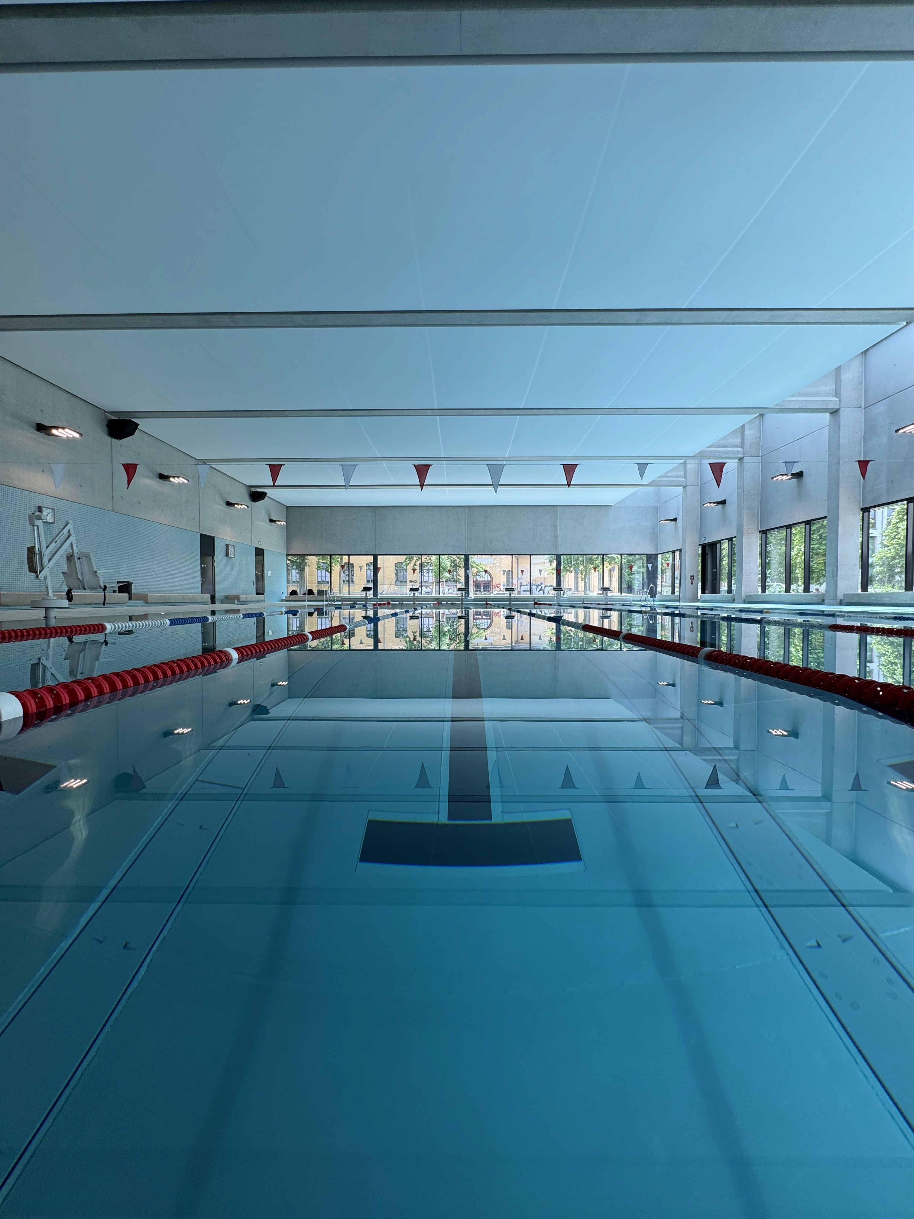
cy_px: 610
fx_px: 493
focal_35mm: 14
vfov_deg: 102.1
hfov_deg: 85.7
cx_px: 457
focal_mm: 2.22
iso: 40
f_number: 2.2
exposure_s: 1/130
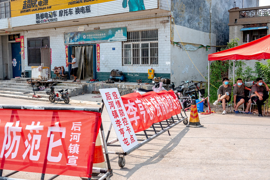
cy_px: 90
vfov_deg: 35.9
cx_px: 135
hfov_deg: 51.9
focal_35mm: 37
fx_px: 277
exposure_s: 1/800
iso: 100
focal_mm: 13.7
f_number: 3.5
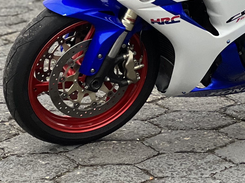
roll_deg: -0.1
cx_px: 247
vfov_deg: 5.9
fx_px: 1769
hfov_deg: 7.9
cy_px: -38
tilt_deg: -8.0
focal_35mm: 250
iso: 250
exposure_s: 1/121
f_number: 2.8
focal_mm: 9
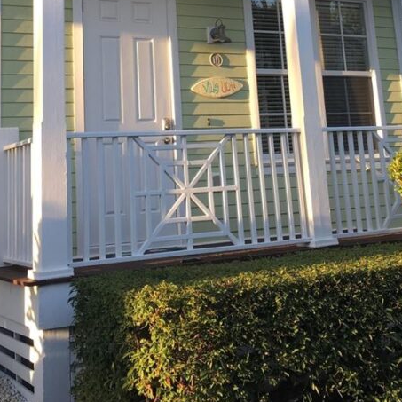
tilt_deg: +11.9
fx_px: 762
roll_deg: +4.5
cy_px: -13
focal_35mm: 58
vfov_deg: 27.6
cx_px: 201
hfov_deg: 29.6
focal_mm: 4.15
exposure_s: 1/129
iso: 25
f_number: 2.2
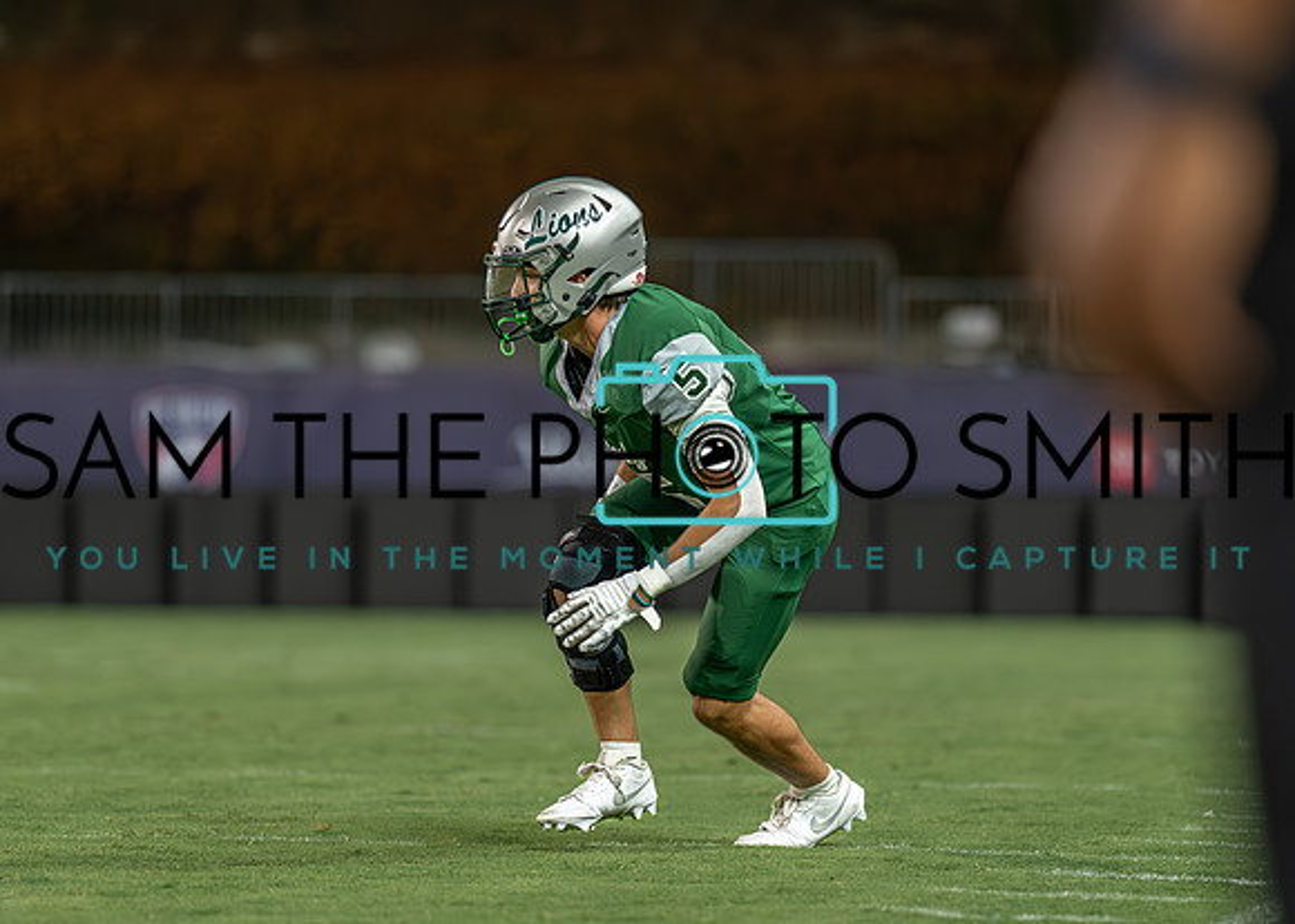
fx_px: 9200
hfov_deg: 8.1
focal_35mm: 250
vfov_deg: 5.8
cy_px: 399
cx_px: 639
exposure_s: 1/1600
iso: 1250
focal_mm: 135
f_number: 1.8
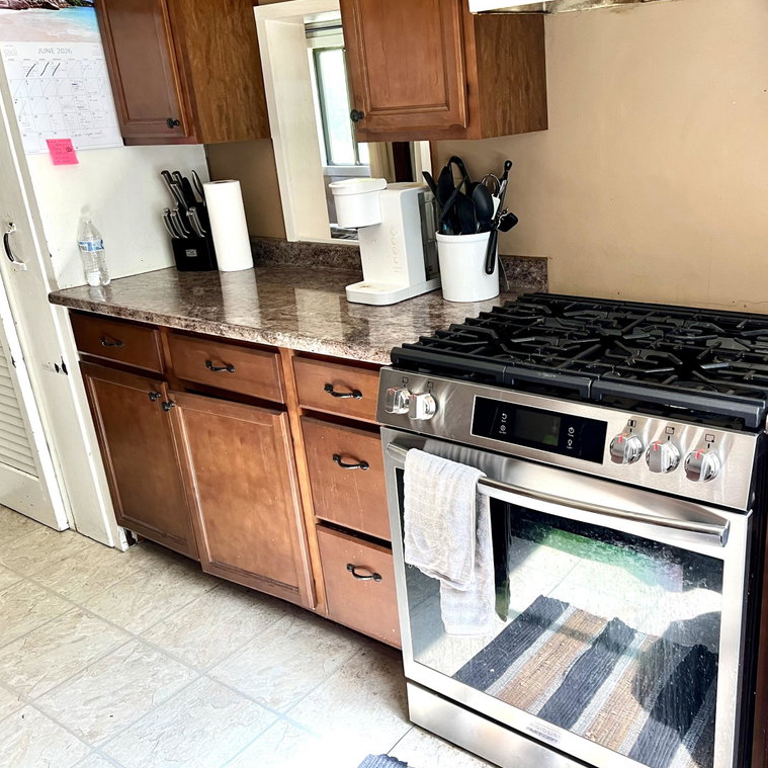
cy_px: 386
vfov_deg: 52.5
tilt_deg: -19.9
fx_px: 778
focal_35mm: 31
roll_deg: +3.7
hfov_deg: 52.0
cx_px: 479
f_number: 1.5
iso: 125
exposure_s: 1/96
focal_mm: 5.7
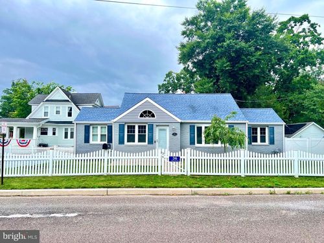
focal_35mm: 26
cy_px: 122
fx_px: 243
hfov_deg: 67.3
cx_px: 162
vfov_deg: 53.1
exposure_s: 1/1266
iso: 50
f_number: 1.5
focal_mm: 5.7
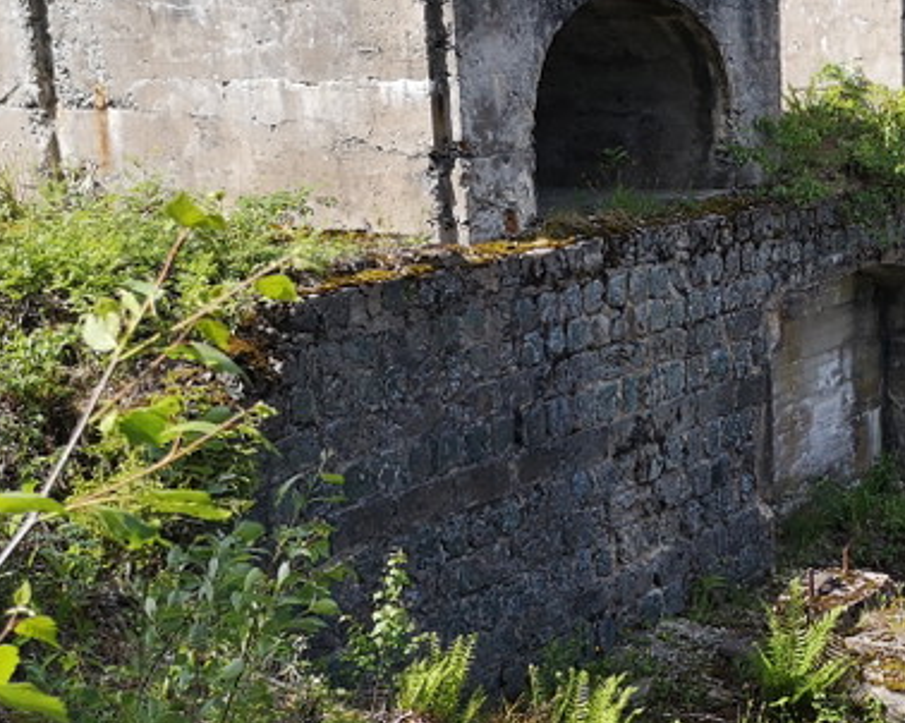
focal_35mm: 67
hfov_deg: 26.9
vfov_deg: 22.8
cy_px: 359
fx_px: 1794
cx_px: 881
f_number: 1.8
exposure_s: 1/1208
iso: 50
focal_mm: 3.95
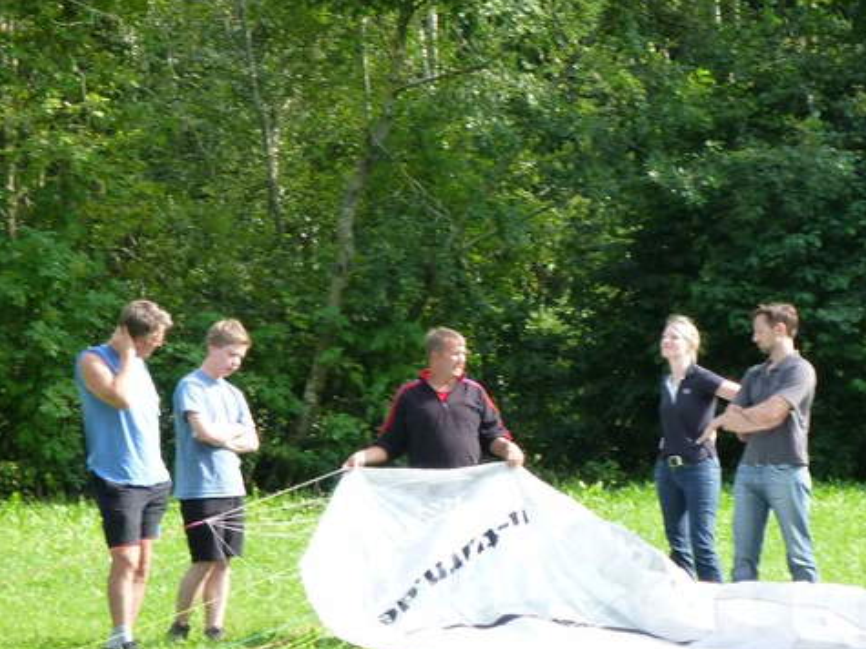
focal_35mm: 215
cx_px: 603
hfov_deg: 9.2
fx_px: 5377
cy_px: 352
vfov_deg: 6.9
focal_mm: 23.1
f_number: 5.4
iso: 160
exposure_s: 1/125
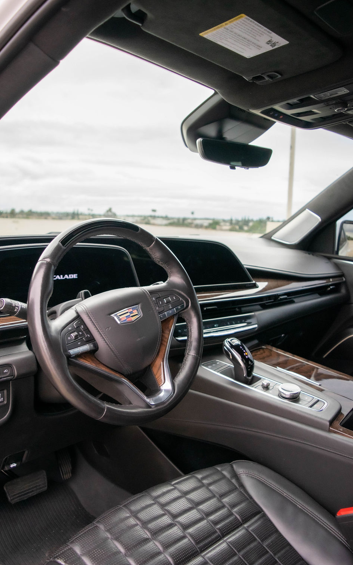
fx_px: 431
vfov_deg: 66.5
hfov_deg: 44.5
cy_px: 278
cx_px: 167
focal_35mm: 28
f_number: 4
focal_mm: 18
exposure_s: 1/1000
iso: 800
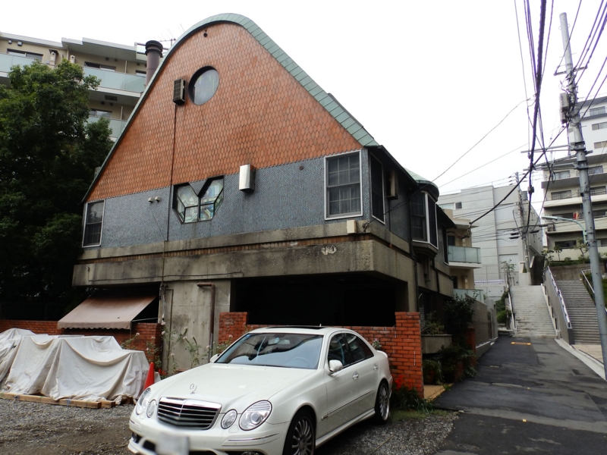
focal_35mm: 22
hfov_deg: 76.4
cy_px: 228
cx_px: 304
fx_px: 386
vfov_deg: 61.1
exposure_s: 1/250
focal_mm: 4
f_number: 4.5
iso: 80
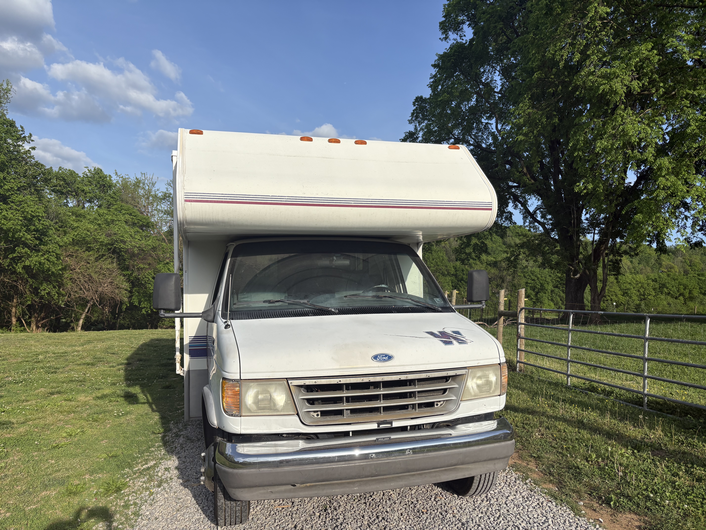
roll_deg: -3.2
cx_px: 353
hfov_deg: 67.3
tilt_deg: +4.4
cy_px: 265
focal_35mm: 26
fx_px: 530
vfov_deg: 53.1
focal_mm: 5.96
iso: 50
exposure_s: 1/4950
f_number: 1.6
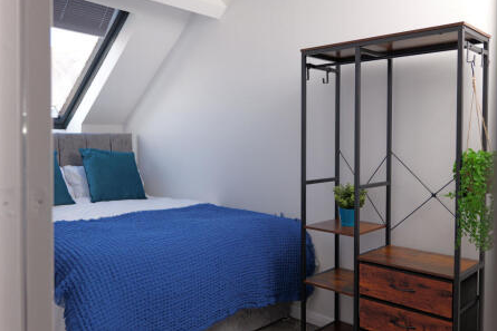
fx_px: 428
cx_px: 259
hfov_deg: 60.2
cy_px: 155
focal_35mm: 31
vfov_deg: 42.3
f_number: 2.8
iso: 800
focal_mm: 29
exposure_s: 1/1000
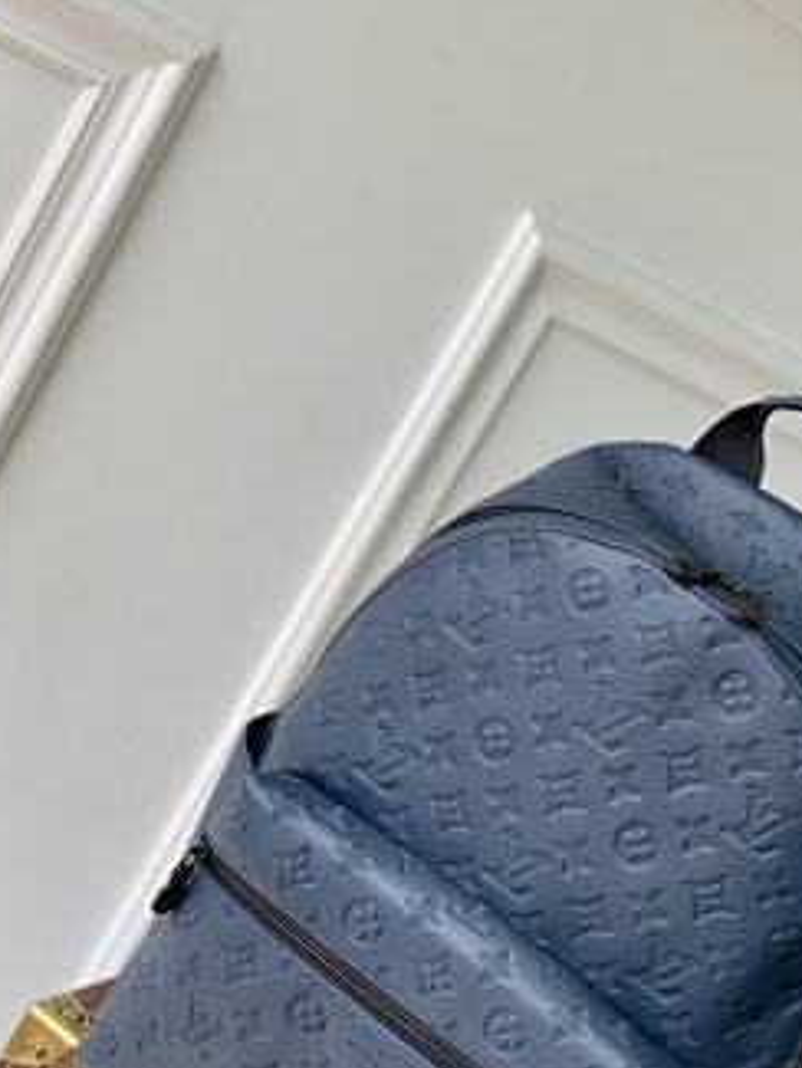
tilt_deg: -13.9
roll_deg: -31.8
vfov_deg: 24.3
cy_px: 707
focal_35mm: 80
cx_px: 521
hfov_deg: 18.4
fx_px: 2470
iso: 16
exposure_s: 1/122
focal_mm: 6
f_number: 2.4
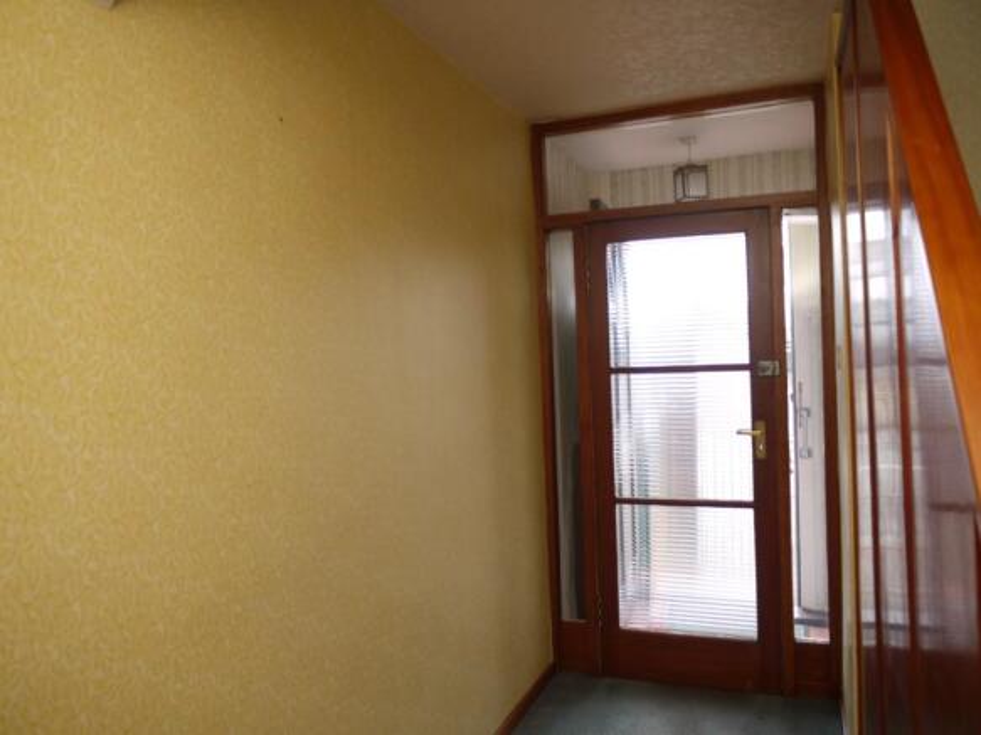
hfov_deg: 63.5
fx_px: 793
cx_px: 490
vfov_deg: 49.7
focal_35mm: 28
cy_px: 368
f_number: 3.5
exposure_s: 1/30
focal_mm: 14
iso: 100
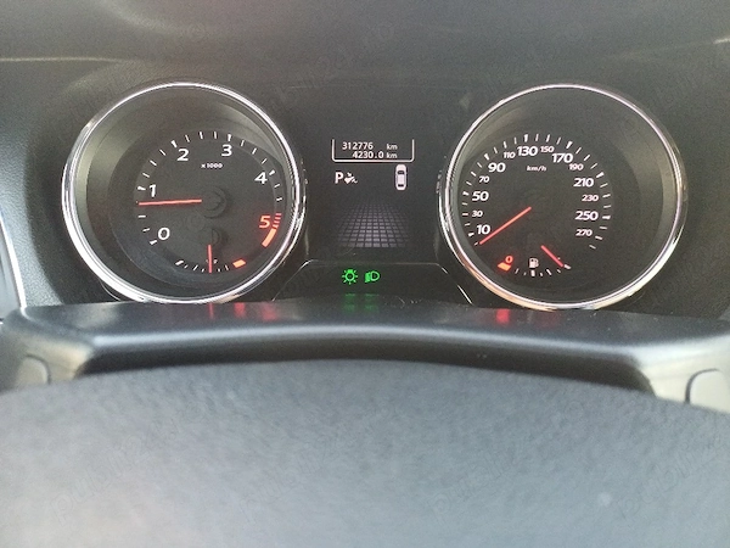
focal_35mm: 25
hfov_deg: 69.4
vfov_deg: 54.9
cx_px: 365
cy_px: 274
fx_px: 527
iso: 400
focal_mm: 4.65
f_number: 1.8
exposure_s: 1/50
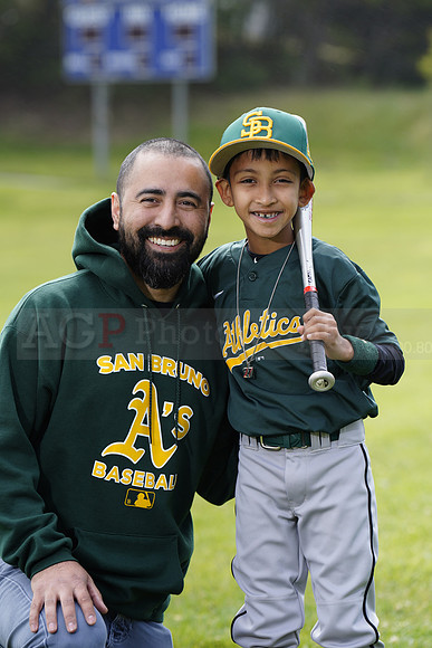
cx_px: 216
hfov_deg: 8.4
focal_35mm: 164
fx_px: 2950
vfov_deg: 12.5
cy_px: 324
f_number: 5
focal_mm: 164
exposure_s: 1/250
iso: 100
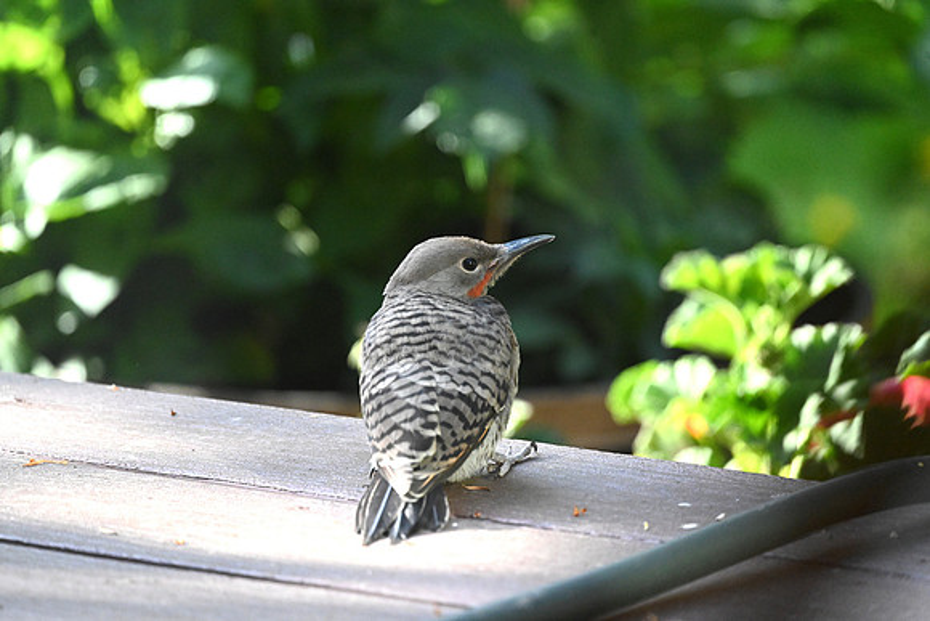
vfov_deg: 2.3
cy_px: 310
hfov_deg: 3.4
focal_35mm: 600
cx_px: 465
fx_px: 15503
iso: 6400
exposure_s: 1/1000
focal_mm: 600
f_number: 6.3
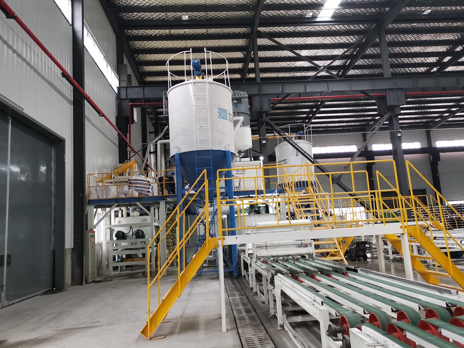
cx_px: 232
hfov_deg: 65.3
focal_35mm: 27
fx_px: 362
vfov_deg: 51.4
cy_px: 174
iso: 320
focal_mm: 5.58
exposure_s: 1/50
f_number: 1.8
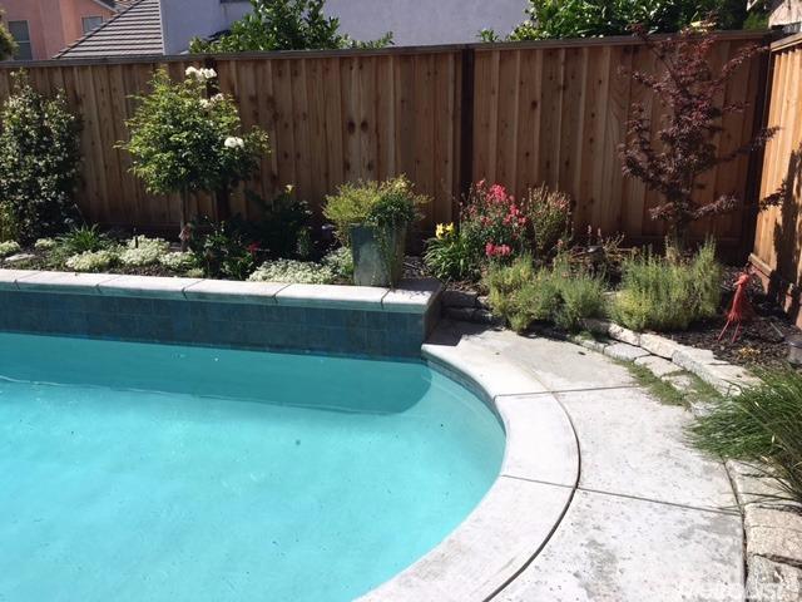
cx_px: 401
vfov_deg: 48.2
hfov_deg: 61.7
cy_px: 301
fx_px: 672
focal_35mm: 29
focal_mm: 4.15
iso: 25
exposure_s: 1/1832
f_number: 2.2
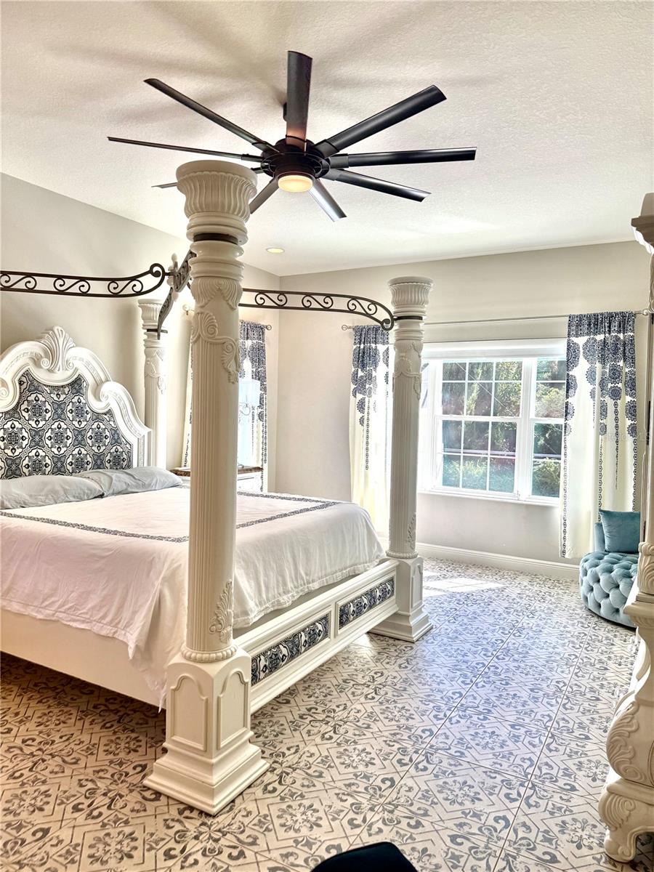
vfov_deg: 71.6
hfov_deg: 56.8
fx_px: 605
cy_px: 436
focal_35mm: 24
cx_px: 327
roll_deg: -3.0
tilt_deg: -1.5
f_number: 1.78
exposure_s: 1/146
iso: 64
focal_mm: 6.76
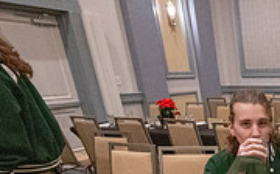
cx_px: 331
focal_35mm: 46
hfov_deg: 35.1
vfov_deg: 24.3
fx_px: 351
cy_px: 229
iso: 20000
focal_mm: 14
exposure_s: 1/200
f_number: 4
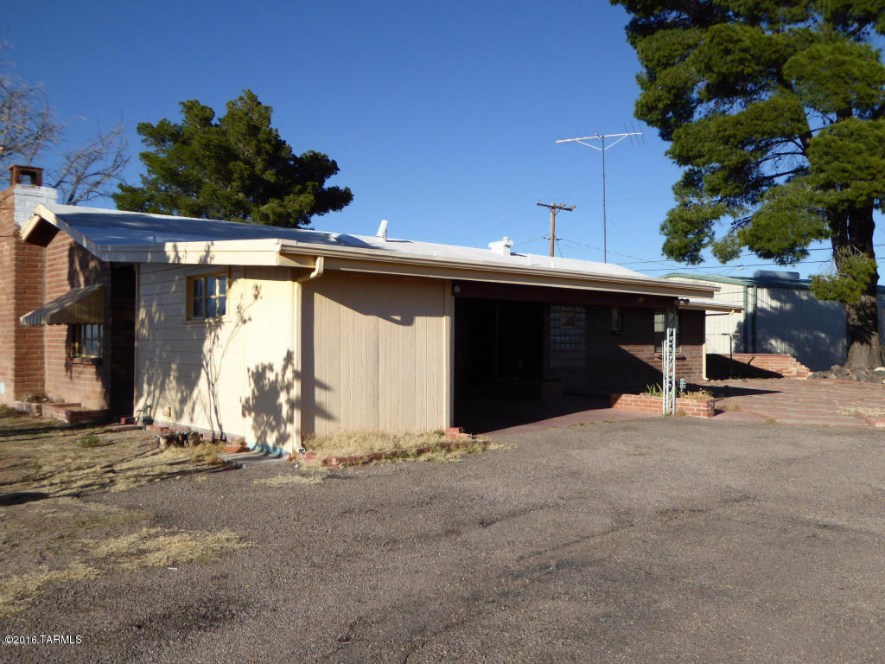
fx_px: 818
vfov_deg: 44.2
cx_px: 442
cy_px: 332
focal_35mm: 32
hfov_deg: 56.8
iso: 100
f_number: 3.5
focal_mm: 5.4
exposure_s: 1/1300
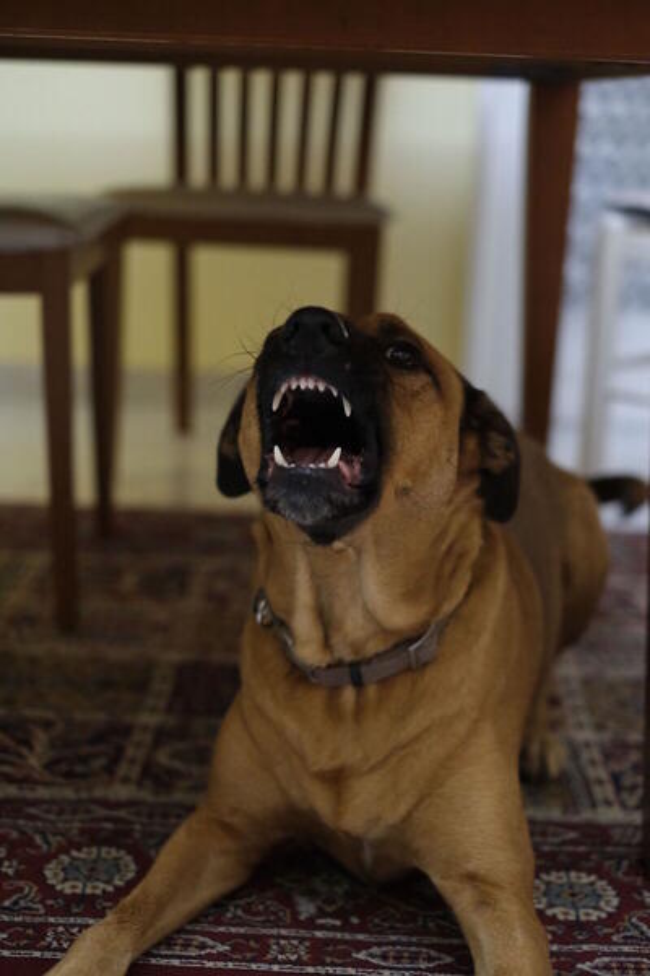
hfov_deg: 25.5
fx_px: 1435
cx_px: 325
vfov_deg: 37.5
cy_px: 488
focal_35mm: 53
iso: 5000
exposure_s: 1/250
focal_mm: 35
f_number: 1.8
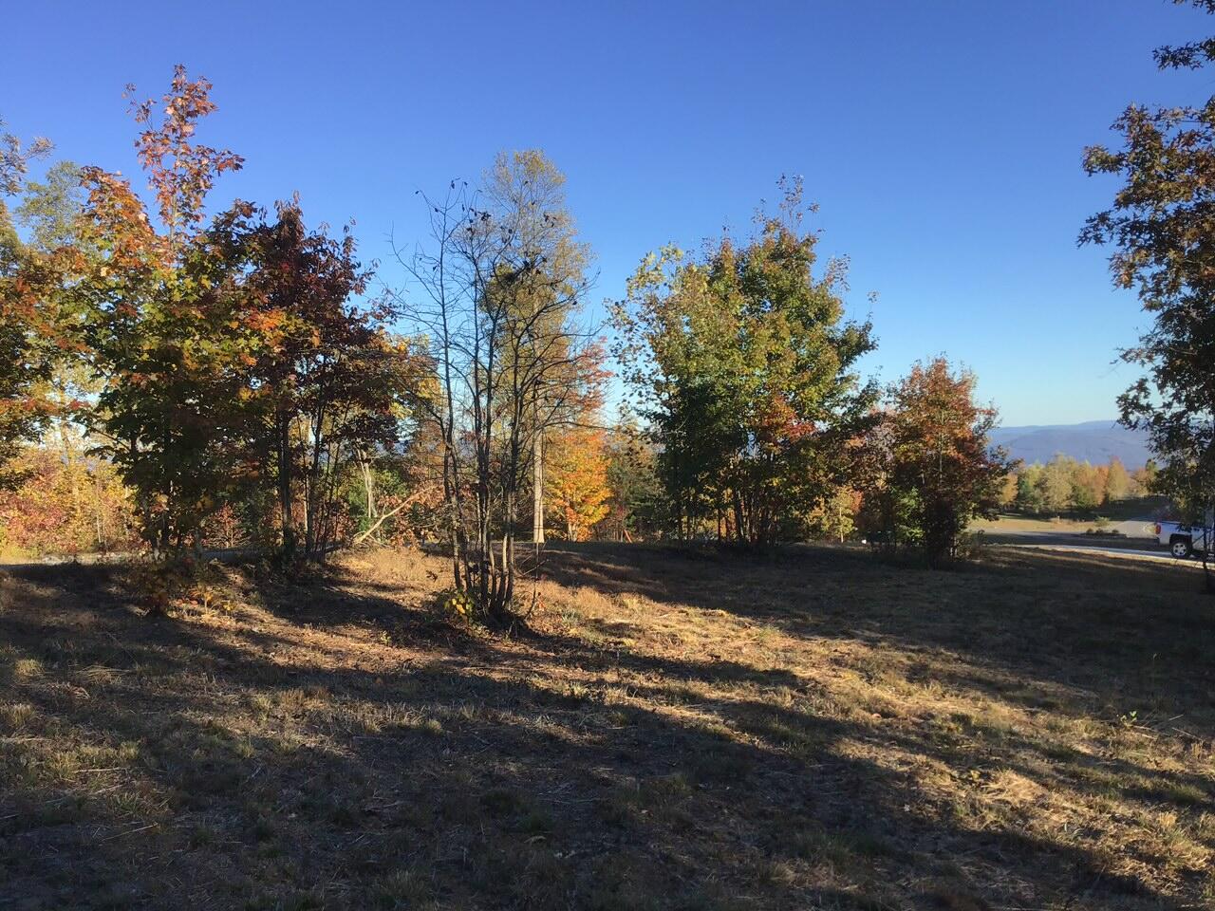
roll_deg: +0.7
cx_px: 608
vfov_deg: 45.4
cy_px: 456
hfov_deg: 58.4
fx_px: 1088
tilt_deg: -1.1
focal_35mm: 31
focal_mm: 3.3
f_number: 2.4
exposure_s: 1/554
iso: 25
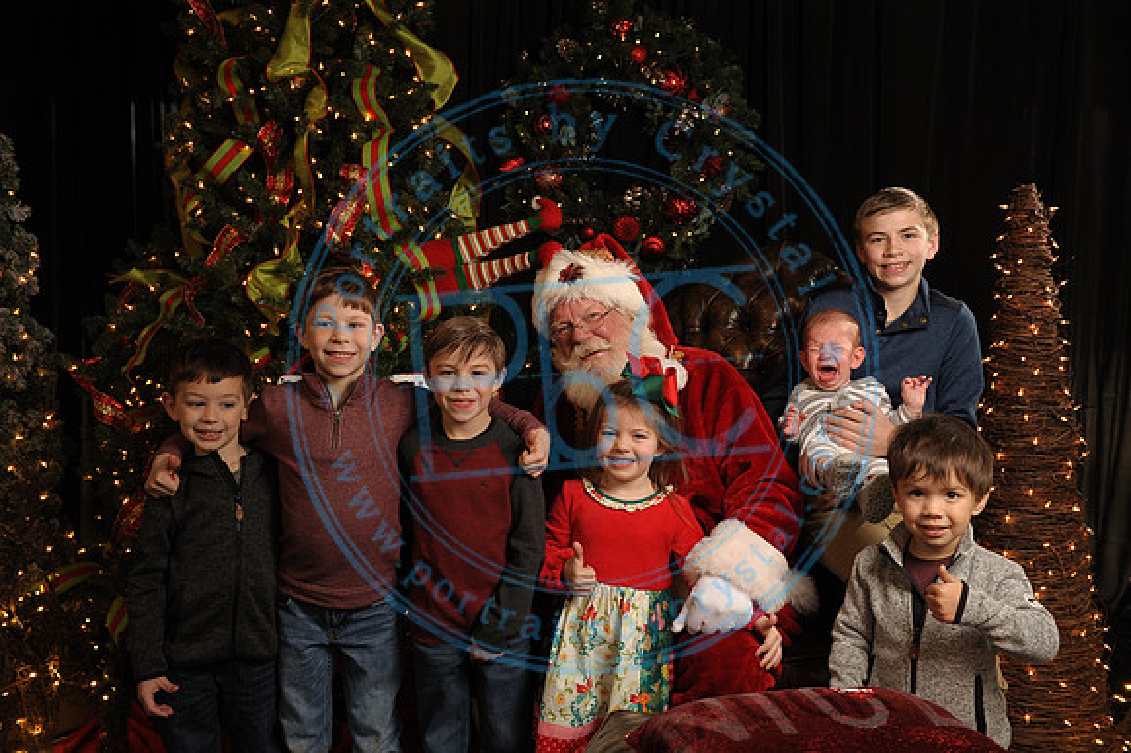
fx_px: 1005
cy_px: 376
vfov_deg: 41.1
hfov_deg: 58.7
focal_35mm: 32
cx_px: 566
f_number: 5.6
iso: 1000
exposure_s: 1/125
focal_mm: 32
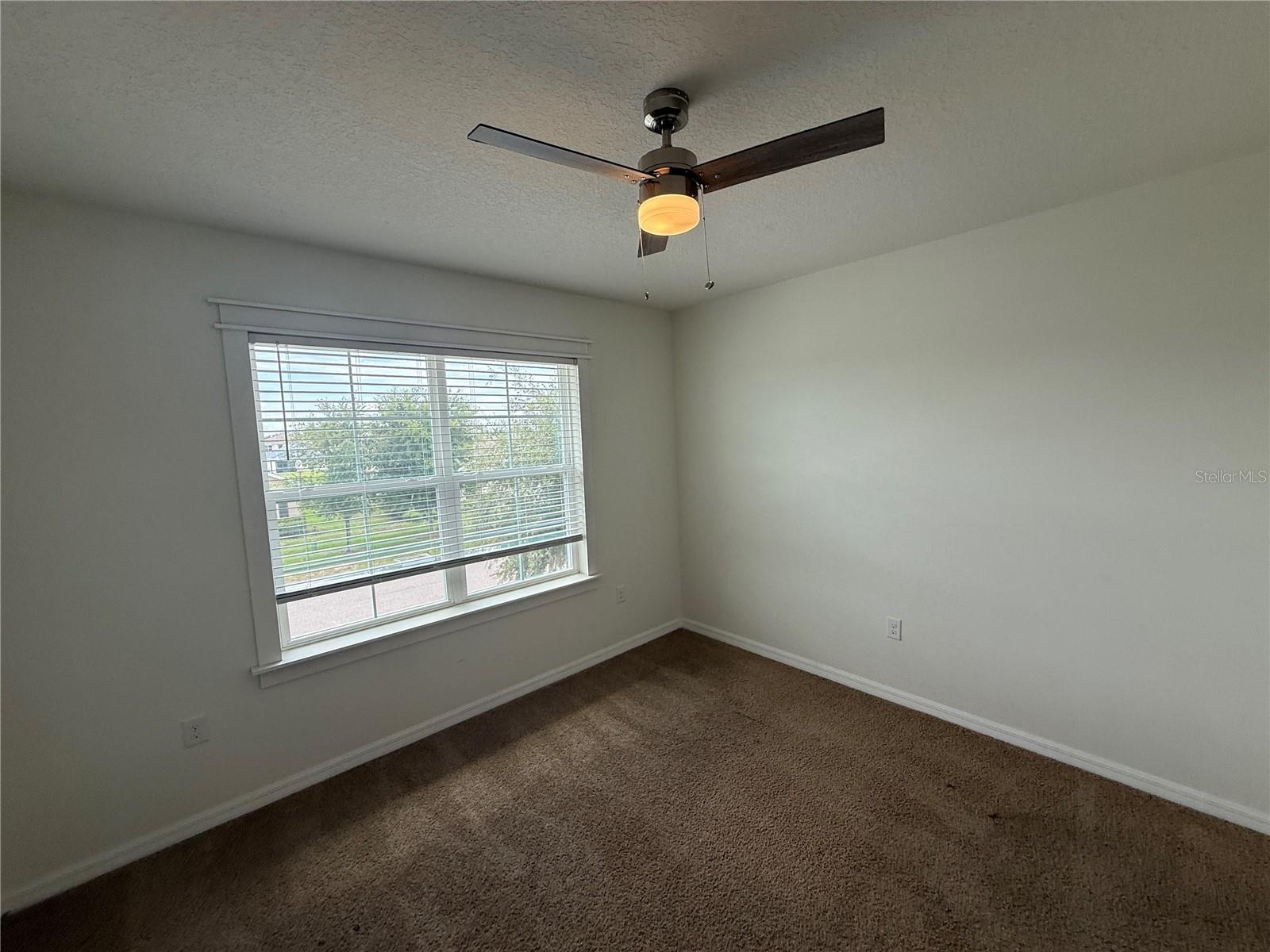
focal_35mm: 14
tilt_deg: -4.4
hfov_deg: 102.1
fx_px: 514
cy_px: 476
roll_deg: +2.2
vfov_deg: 85.7
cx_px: 635
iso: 50
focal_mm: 2.22
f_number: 2.2
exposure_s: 1/146
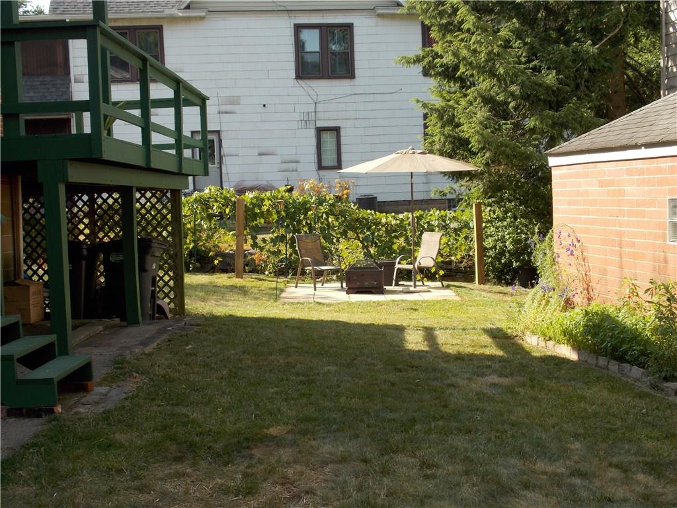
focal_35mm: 46
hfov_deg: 41.2
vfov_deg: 31.5
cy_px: 254
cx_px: 338
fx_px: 900
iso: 80
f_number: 3.7
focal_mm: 8.1
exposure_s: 1/200
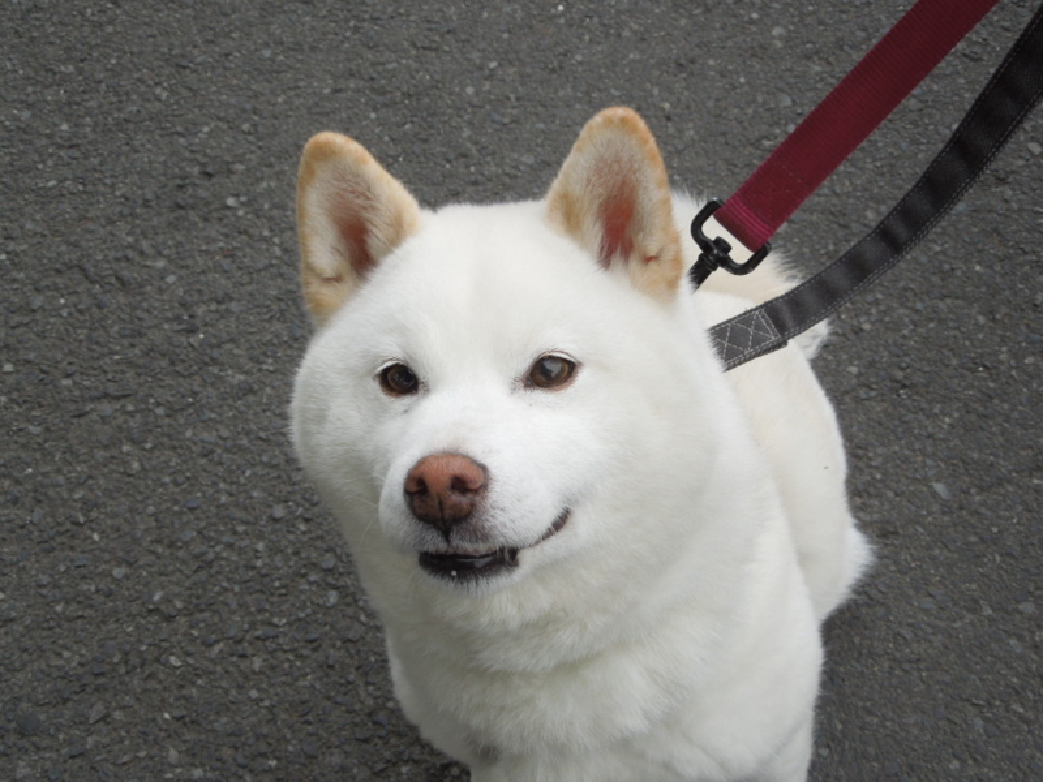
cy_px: 391
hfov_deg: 35.5
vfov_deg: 27.0
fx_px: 1627
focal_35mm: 54
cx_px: 522
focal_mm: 9.8
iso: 100
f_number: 4.2
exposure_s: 1/80
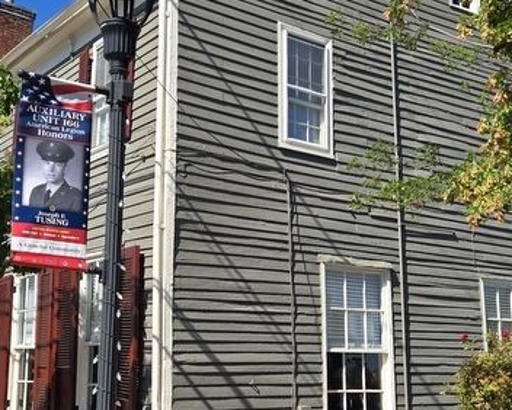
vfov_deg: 29.7
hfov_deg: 36.6
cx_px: 276
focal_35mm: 51
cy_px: 237
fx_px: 773
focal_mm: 5.4
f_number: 1.8
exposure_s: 1/1538
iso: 25
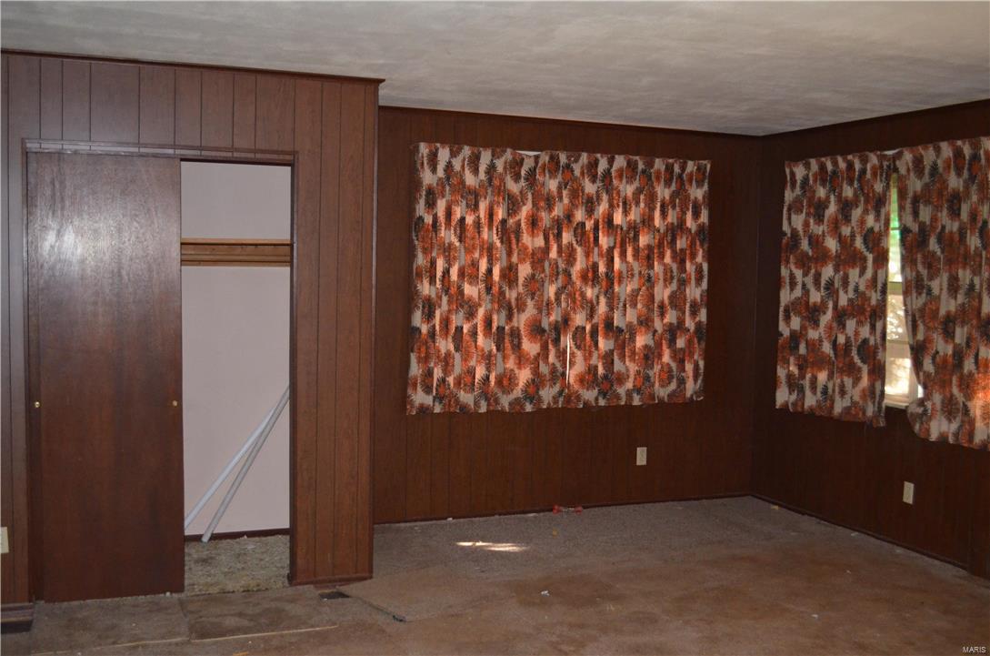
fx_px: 1070
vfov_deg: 34.1
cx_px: 495
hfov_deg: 49.6
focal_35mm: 39
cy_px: 328
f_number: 4.2
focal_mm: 26
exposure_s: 1/60
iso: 3200
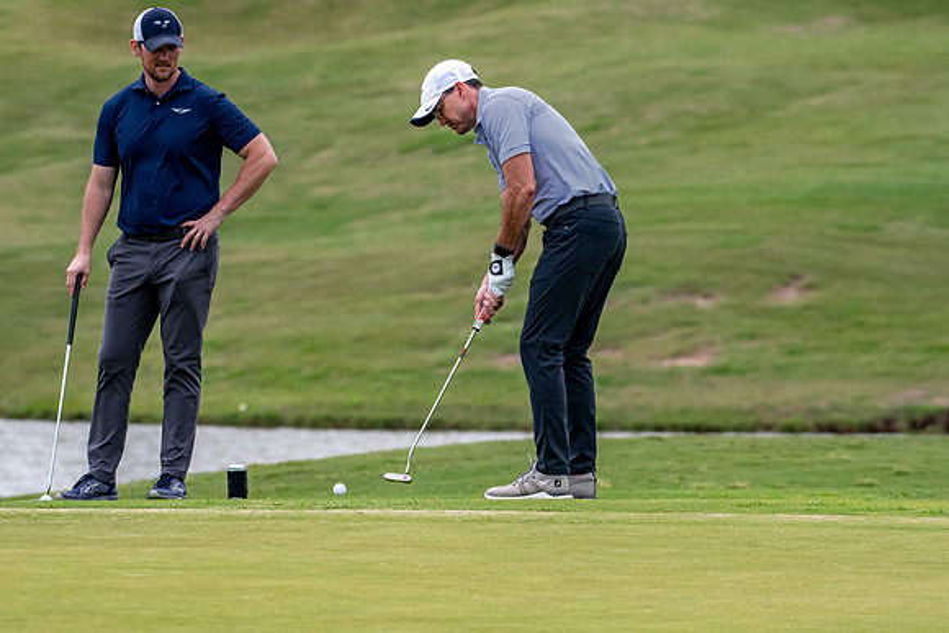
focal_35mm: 300
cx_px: 474
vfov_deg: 4.6
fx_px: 7910
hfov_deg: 6.9
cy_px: 316
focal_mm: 200
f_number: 5.6
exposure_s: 1/2000
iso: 1400
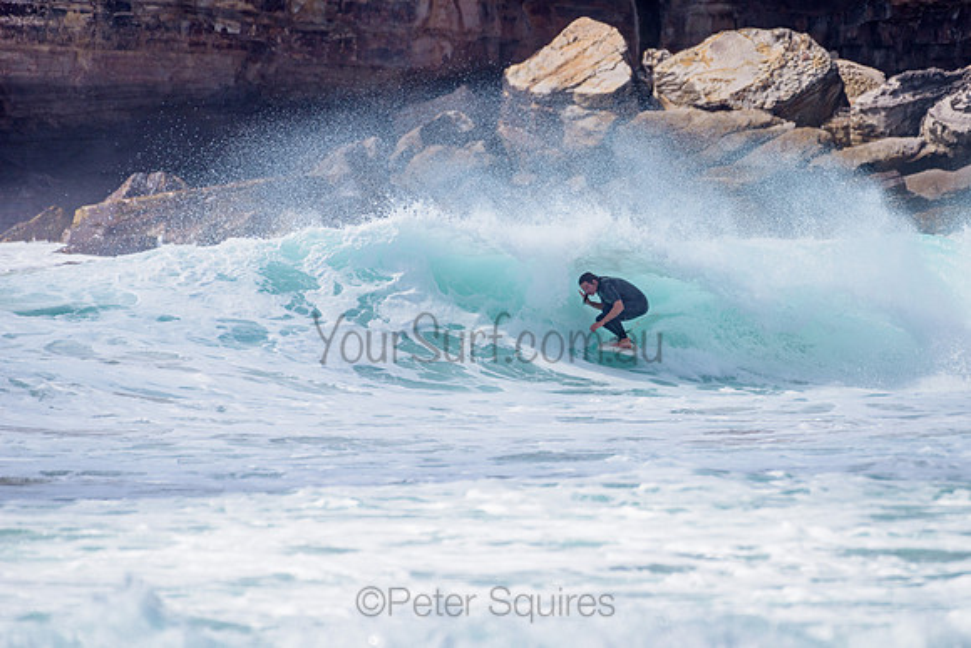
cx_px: 595
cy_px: 299
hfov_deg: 3.4
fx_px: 16540
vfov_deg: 2.2
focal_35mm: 613
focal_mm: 500
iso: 125
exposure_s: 1/2000
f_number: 5.6
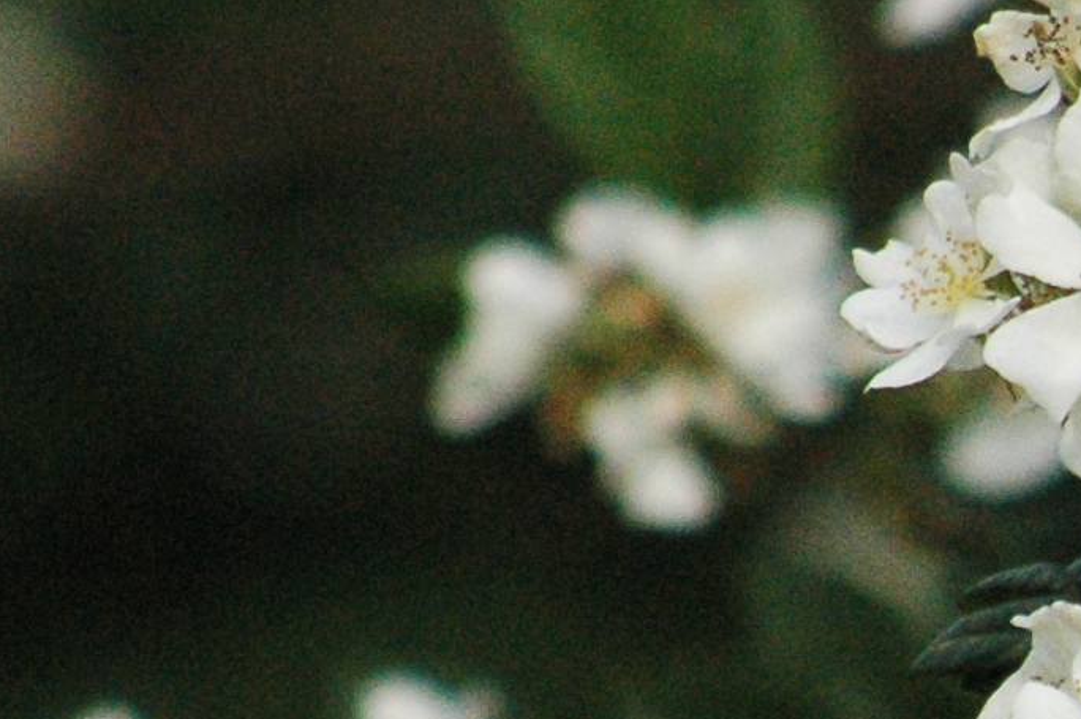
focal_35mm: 1254
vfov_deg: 1.1
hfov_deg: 1.6
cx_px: 2287
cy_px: 996
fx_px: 37627
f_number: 6.3
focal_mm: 190
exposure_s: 1/3200
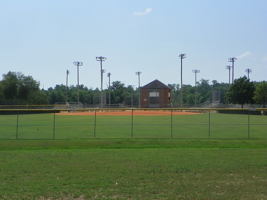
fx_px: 385
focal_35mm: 50
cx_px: 134
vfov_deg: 29.1
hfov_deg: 38.2
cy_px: 100
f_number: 5.6
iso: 64
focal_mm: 8.9
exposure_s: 1/800
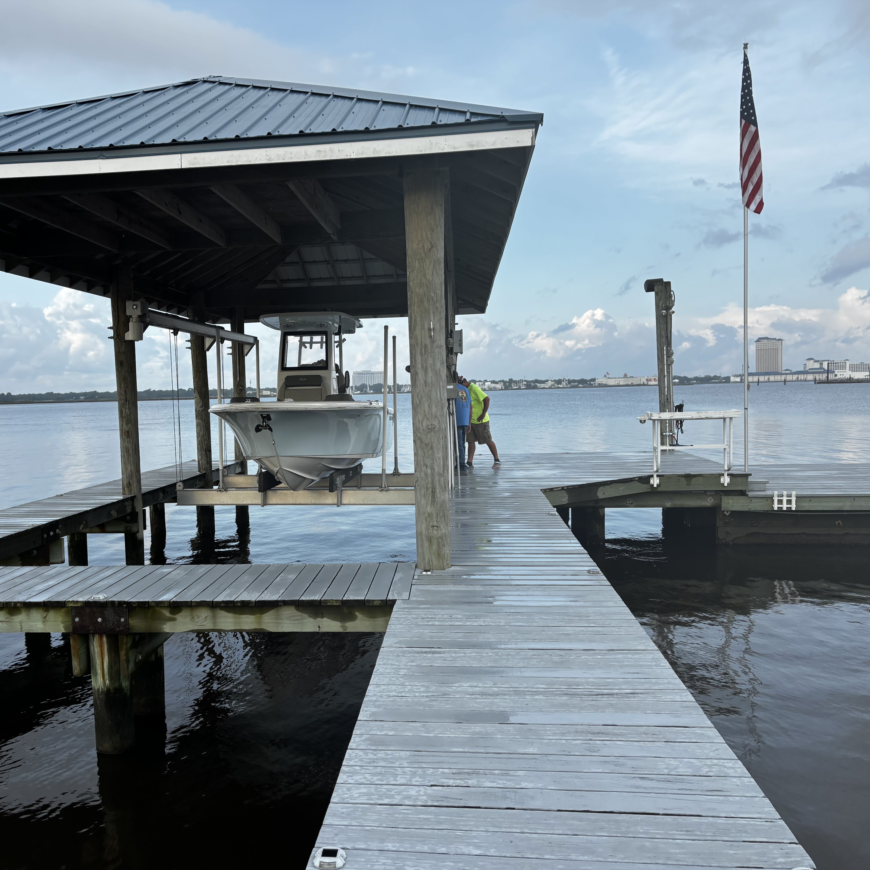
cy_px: 437
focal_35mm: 31
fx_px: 881
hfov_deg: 52.3
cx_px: 365
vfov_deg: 52.5
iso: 50
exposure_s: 1/1115
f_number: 1.6
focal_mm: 5.96
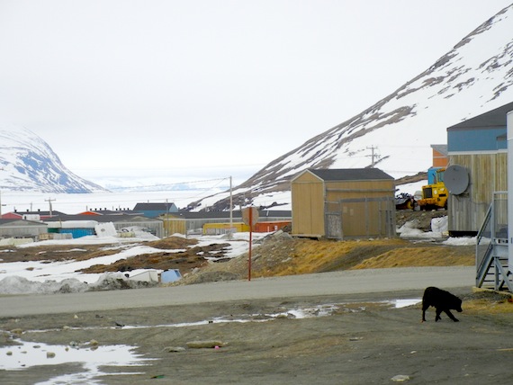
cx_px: 256
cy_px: 192
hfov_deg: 14.8
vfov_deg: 11.2
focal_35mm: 133
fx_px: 1972
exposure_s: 1/729
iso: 400
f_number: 4.6
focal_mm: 24
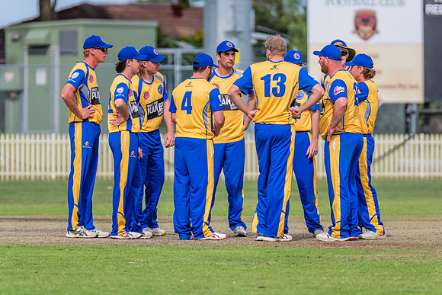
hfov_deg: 4.2
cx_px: 221
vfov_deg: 2.8
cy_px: 149
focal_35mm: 485
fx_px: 5960
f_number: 6.3
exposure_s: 1/2500
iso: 800
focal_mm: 460
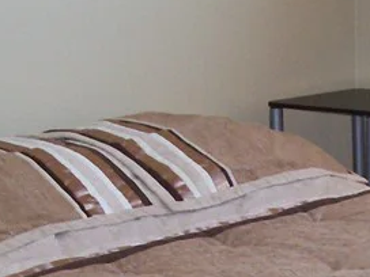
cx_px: 332
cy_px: 365
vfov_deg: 11.3
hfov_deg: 15.2
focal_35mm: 128
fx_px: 1368
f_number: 2.7
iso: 140
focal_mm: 5.6
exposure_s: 1/112
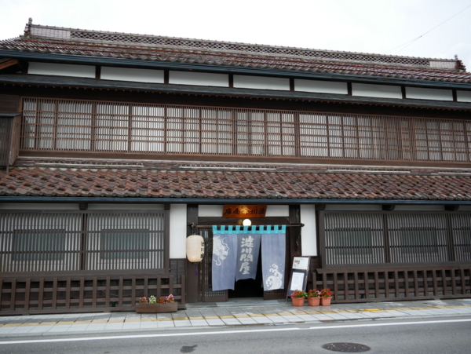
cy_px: 177
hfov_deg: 59.9
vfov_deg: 46.9
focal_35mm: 30
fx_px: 409
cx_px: 236
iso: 200
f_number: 4.5
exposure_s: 1/160
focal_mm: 15
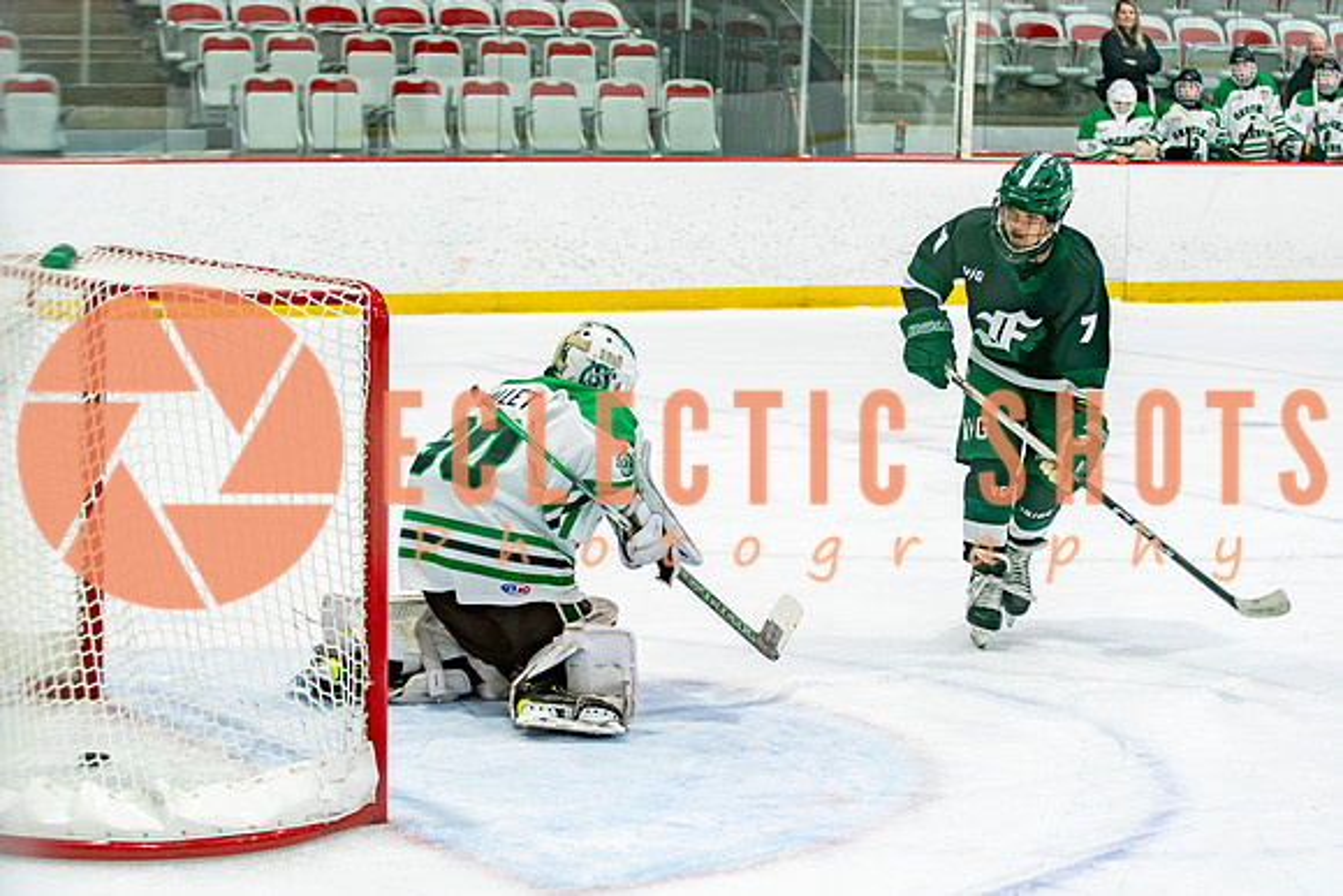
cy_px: 424
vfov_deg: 13.6
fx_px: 3760
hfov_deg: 20.2
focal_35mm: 101
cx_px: 765
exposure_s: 1/640
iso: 500
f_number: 3.2
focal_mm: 70
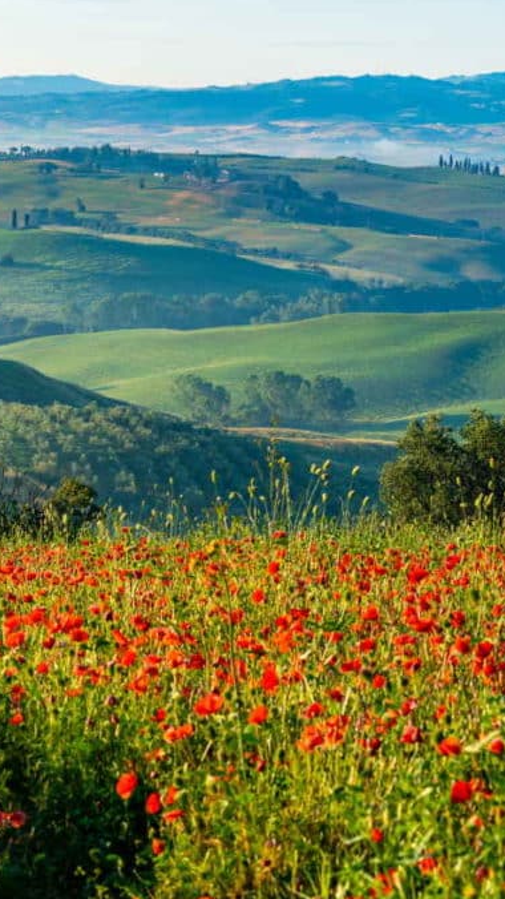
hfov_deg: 10.0
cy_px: 449
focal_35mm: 119
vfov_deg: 18.0
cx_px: -104
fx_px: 2834
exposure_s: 1/20
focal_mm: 75
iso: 100
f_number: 13
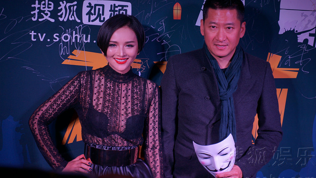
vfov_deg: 16.2
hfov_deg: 28.4
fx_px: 624
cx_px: 158
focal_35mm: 75
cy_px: 82
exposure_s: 1/160
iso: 400
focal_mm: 47
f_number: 5.6
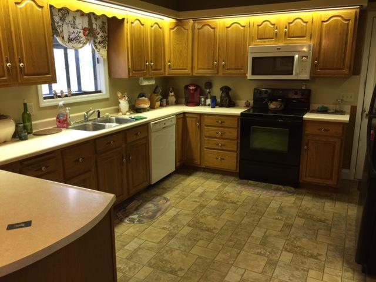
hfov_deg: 61.7
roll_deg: +0.6
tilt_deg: -13.5
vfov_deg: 48.2
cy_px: 141
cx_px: 188
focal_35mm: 29
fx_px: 315
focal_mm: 4.15
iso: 80
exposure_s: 1/15
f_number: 2.2
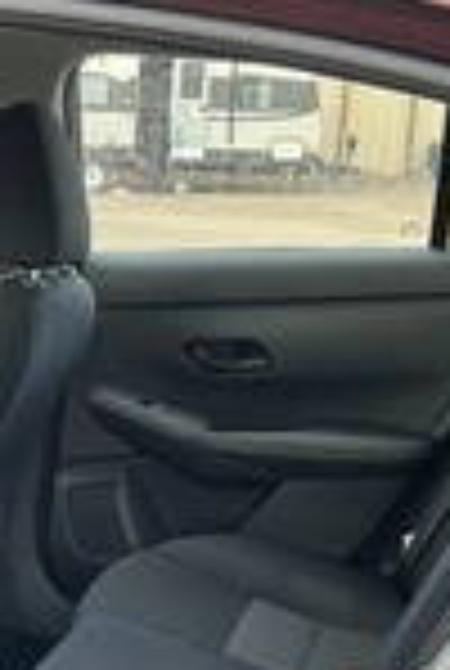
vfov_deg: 24.9
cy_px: 639
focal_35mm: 78
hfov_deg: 17.3
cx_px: 36
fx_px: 1456
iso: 40
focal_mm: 3
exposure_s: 1/122
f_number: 1.8
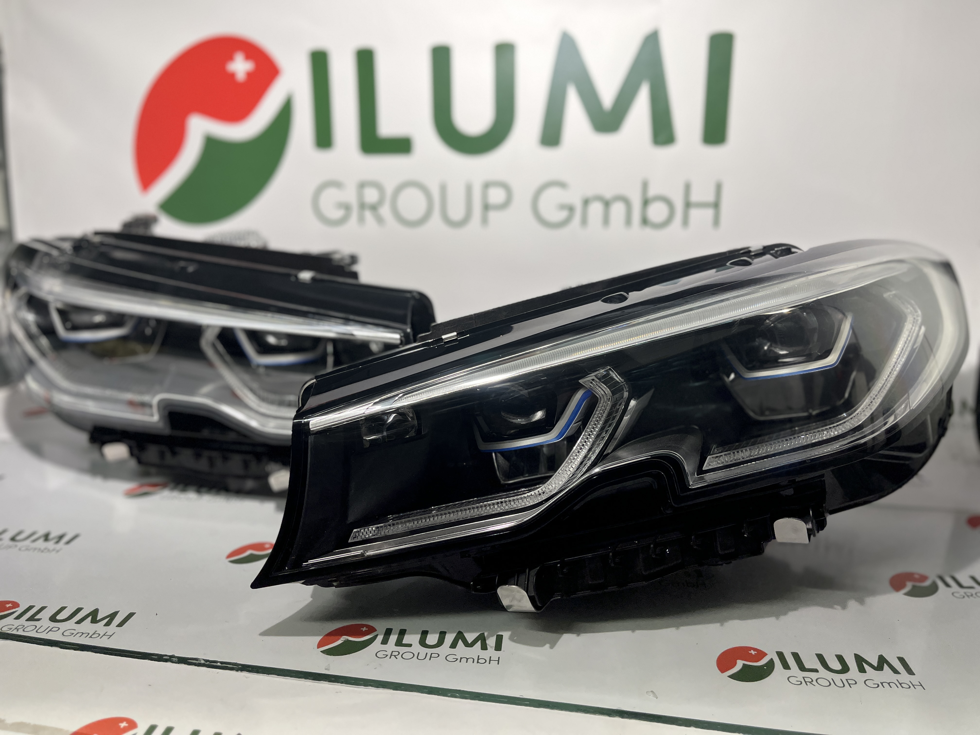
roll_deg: -0.4
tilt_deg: -15.0
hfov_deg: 67.3
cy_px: 368
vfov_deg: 53.1
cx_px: 490
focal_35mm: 26
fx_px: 736
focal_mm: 5.1
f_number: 1.6
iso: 50
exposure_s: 1/100
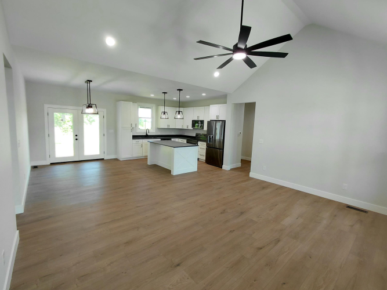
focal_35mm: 16
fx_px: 179
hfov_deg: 94.5
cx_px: 194
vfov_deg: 78.1
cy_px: 145
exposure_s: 1/50
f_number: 2.2
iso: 80
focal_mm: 1.64
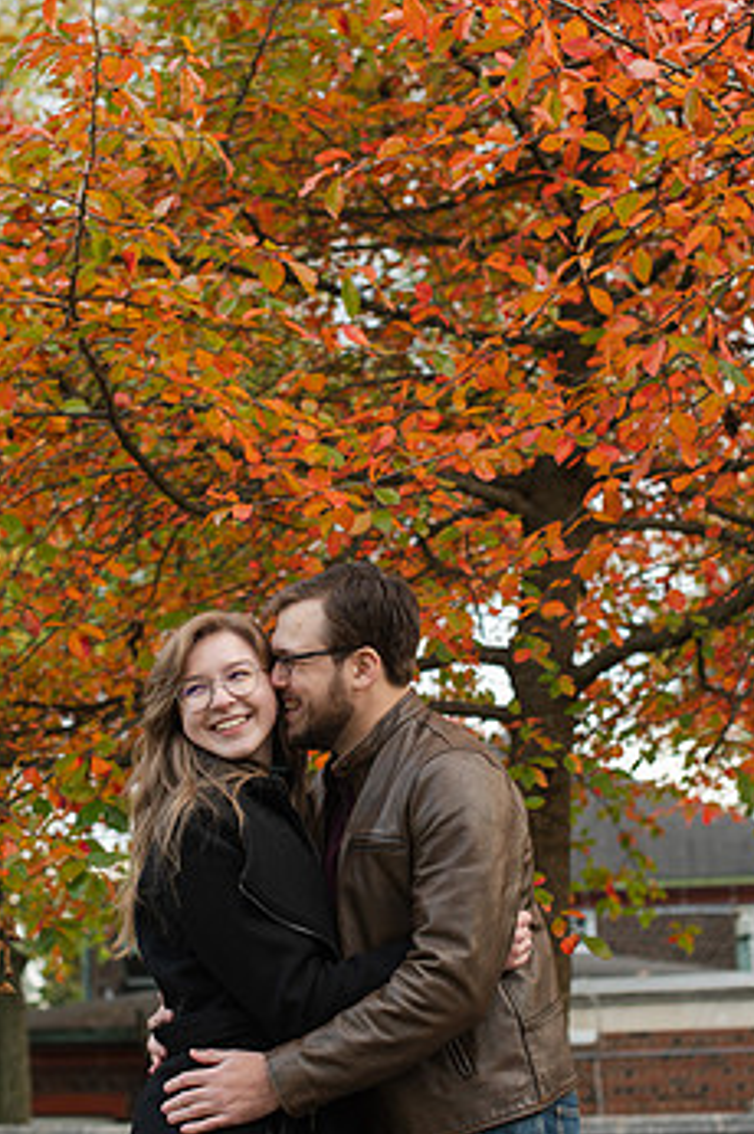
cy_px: 570
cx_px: 320
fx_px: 2046
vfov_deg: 31.0
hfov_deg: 20.9
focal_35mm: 65
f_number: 3.2
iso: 450
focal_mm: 50
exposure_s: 1/400
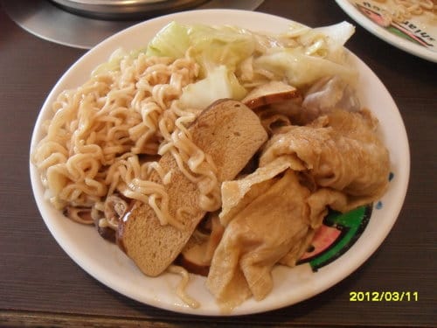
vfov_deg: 40.7
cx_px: 218
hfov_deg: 52.6
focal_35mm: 35
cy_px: 164
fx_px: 442
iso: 320
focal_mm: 6.2
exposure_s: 1/30
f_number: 2.8
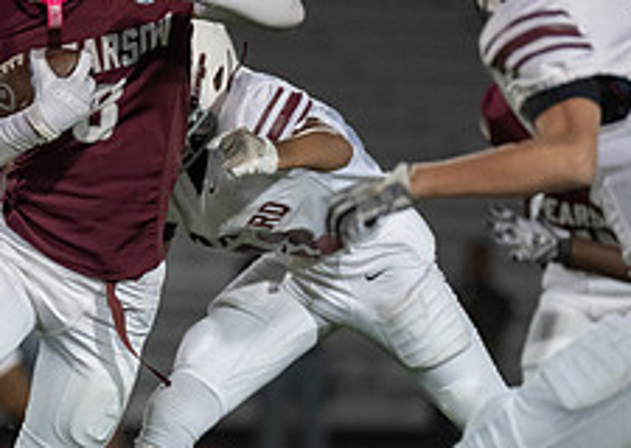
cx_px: 55
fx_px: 10003
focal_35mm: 559
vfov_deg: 2.6
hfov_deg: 3.6
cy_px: 260
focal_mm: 200
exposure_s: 1/1000
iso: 1250
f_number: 2.8
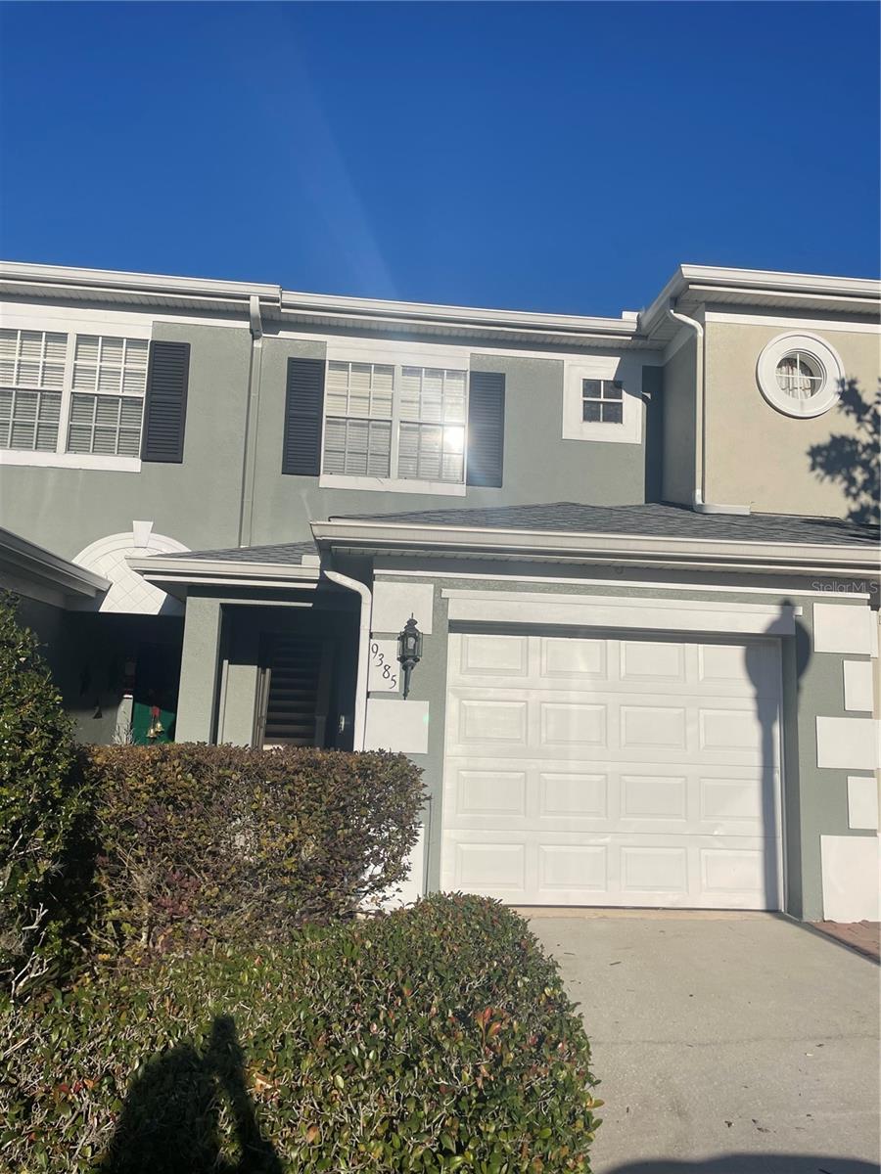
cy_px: 587
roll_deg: -2.5
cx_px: 440
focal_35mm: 26
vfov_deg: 67.3
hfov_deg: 53.1
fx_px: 882
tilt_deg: +8.2
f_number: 1.6
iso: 32
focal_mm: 4.2
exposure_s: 1/10753
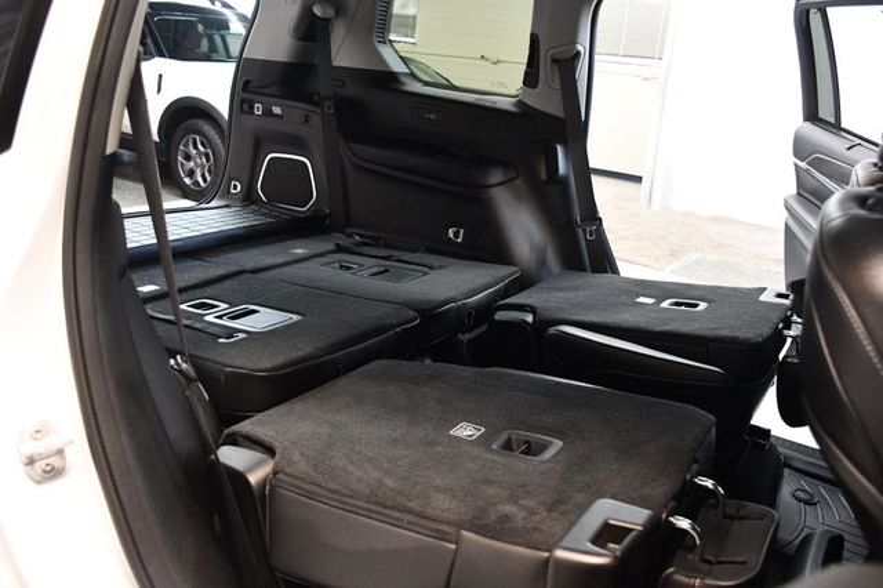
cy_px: 294
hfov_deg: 62.0
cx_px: 442
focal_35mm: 30
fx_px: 735
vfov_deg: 43.6
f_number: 3.5
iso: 4000
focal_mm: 20
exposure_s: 1/60
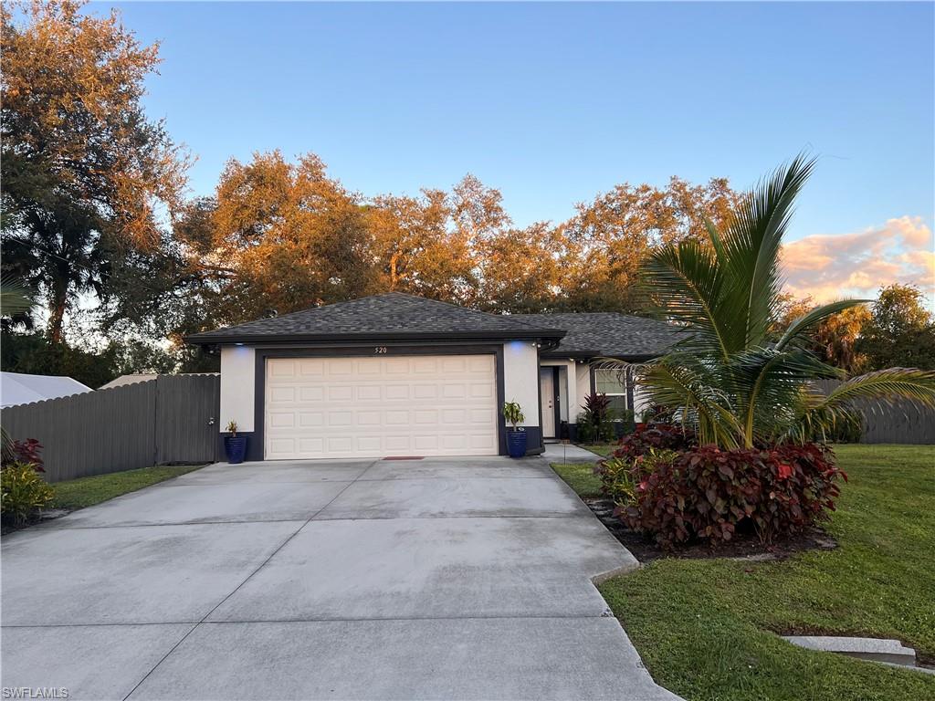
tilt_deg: +4.5
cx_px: 468
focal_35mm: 26
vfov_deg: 53.1
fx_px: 702
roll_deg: +0.1
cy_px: 350
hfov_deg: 67.3
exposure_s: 1/536
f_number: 1.5
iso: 50
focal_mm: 5.7
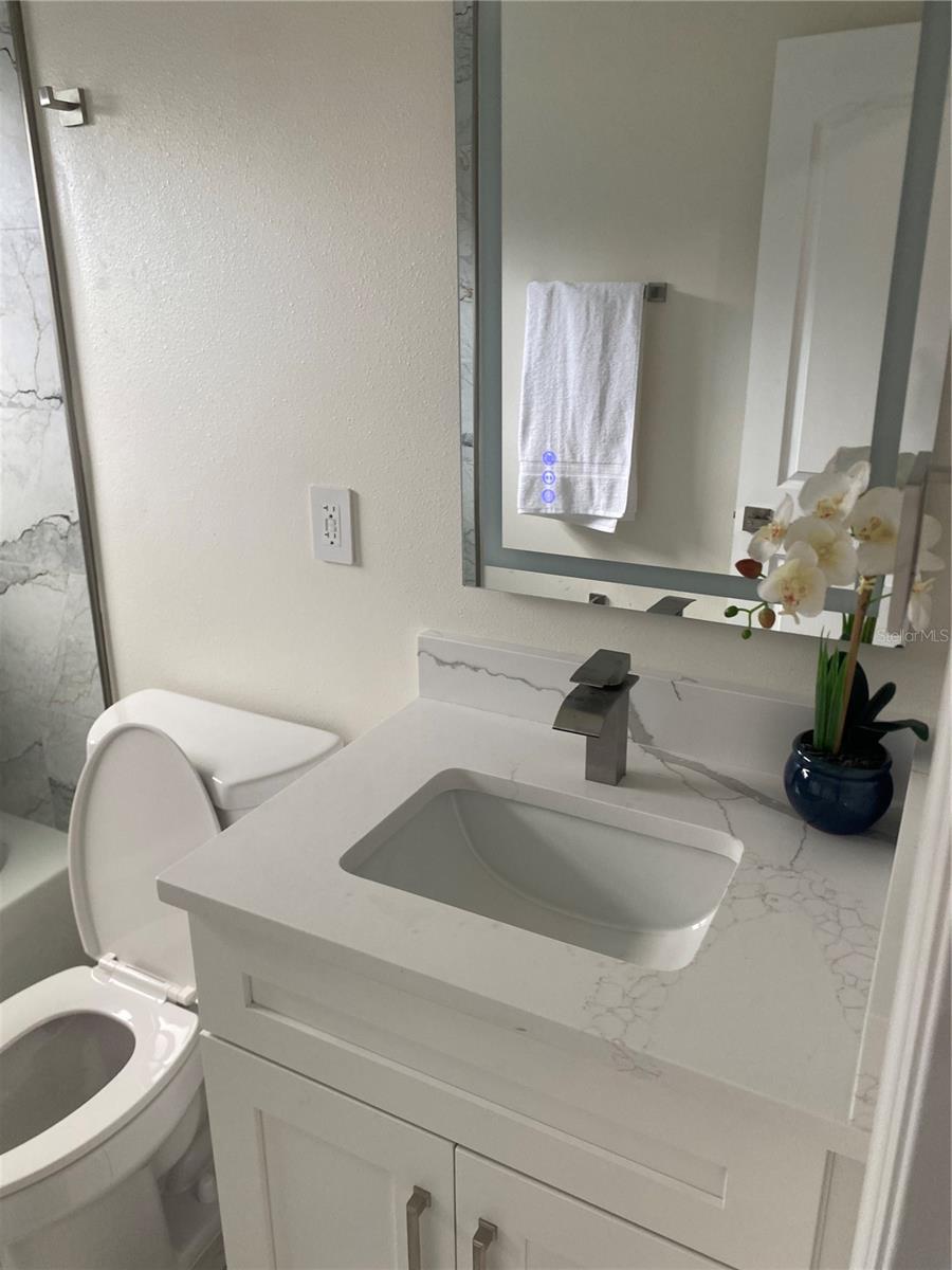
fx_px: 953
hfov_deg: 53.1
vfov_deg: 67.3
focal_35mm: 26
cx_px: 476
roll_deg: +0.2
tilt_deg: -18.5
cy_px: 635
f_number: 1.8
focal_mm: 4.25
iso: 100
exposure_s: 1/120
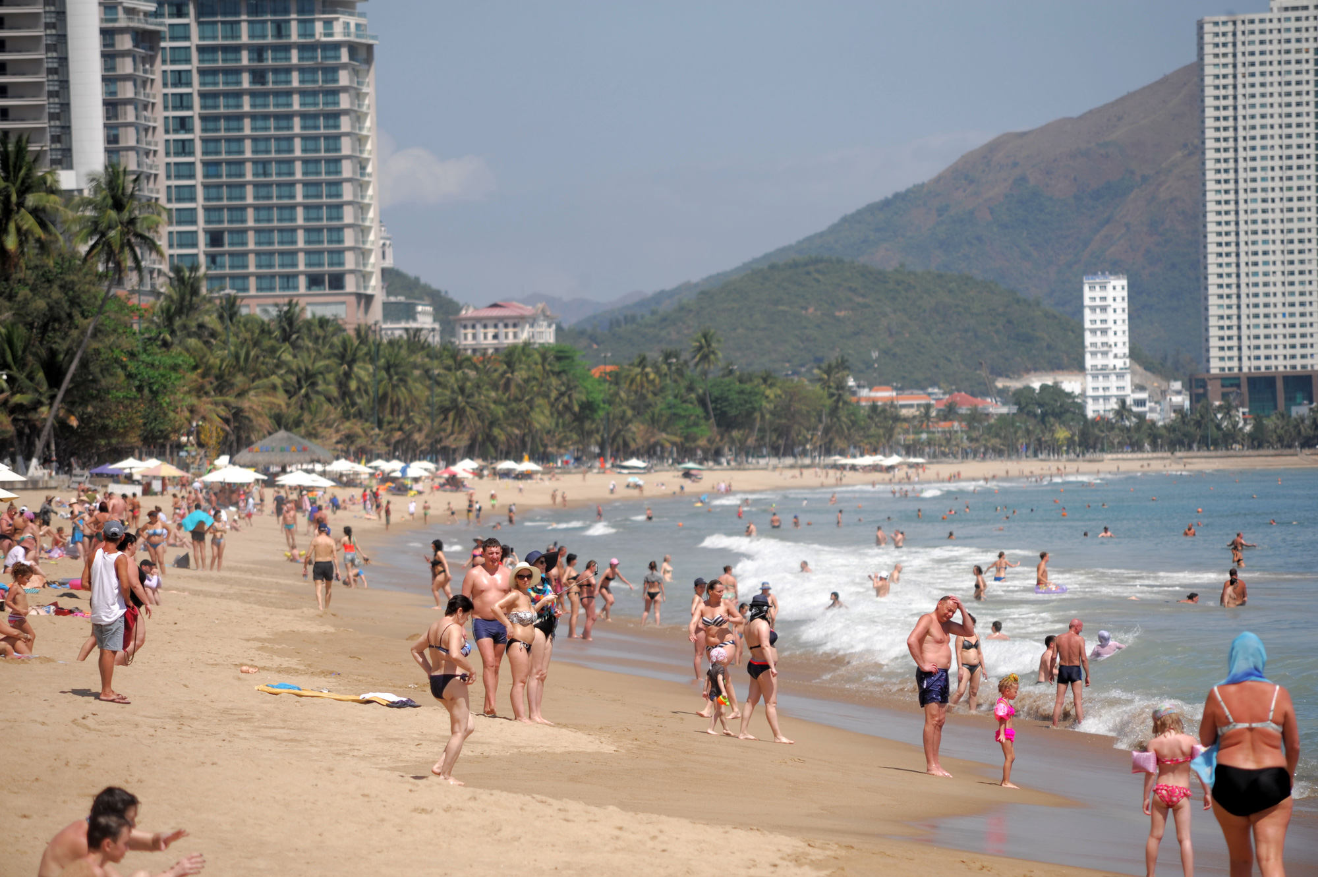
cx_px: 659
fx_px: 7684
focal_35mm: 210
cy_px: 438
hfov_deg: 9.8
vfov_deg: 6.5
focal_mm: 210
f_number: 5.6
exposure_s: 1/1250
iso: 200
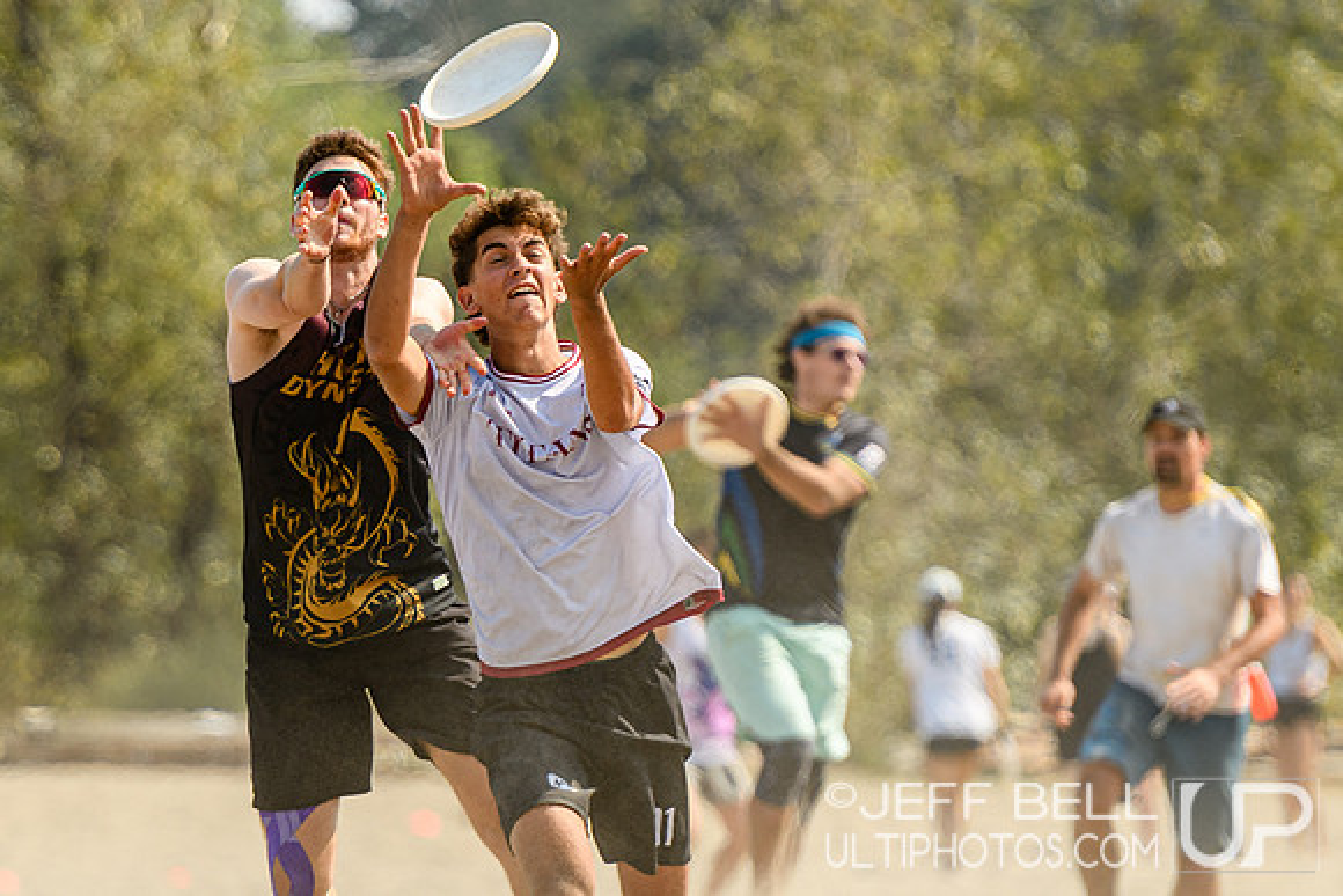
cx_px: 570
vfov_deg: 2.5
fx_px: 20513
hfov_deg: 3.7
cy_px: 445
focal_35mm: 550
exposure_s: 1/1250
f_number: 3.2
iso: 100
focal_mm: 200
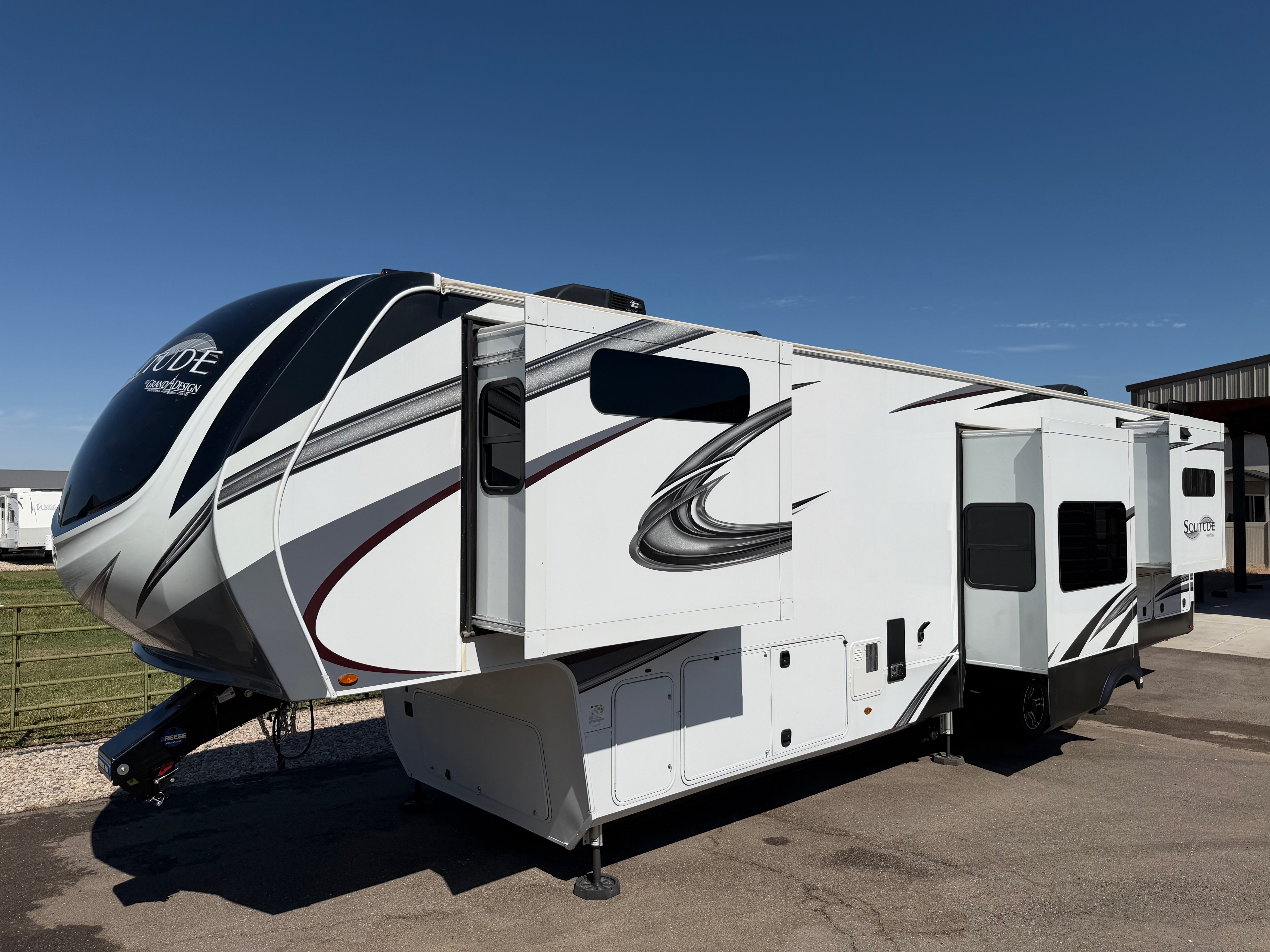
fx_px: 881
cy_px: 476
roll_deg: +0.1
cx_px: 635
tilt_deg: +3.1
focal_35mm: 24
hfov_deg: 71.6
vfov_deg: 56.8
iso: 80
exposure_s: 1/14286
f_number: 1.78
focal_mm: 6.76
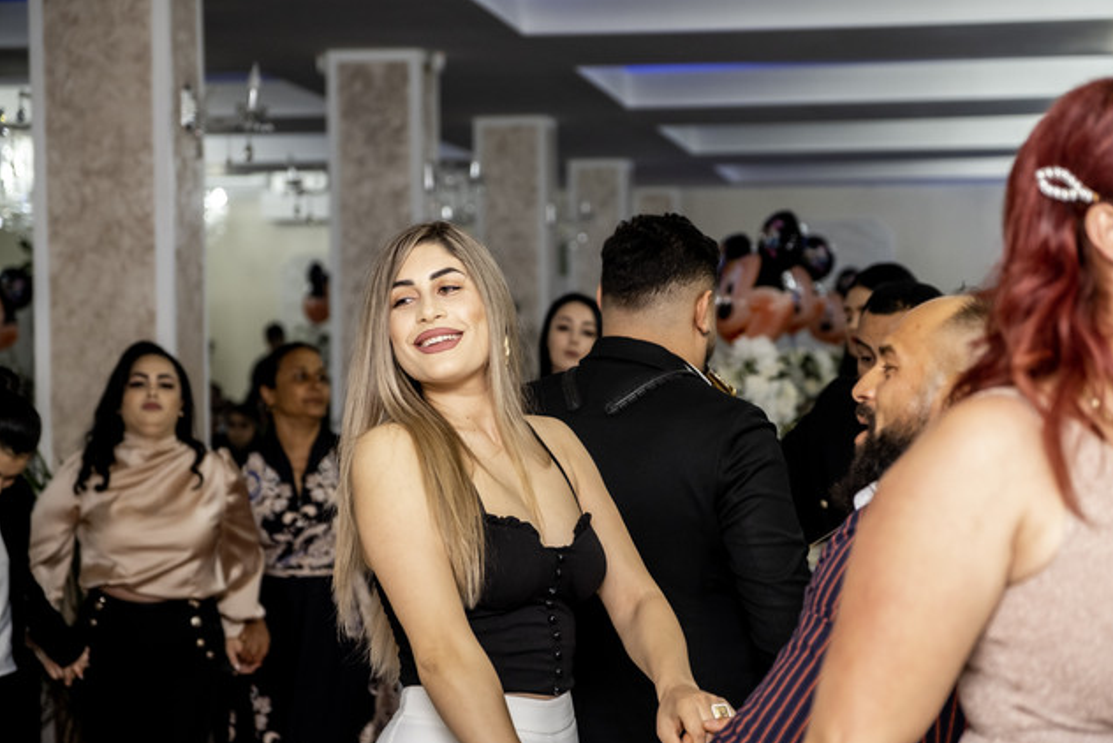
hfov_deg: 24.2
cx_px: 562
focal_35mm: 84
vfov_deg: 16.3
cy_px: 371
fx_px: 2598
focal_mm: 55
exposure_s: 1/160
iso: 1250
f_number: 2.8
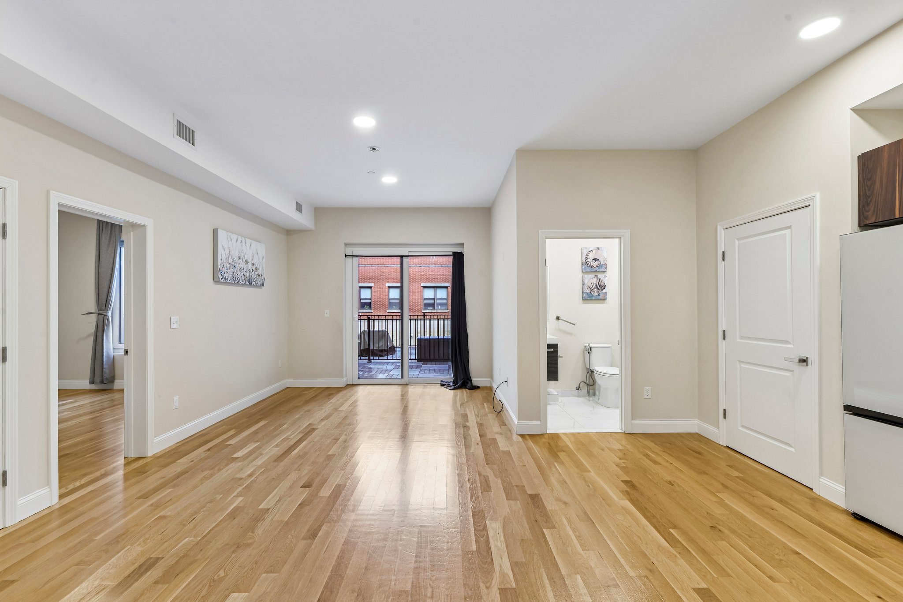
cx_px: 452
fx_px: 401
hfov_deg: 96.7
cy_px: 301
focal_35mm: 16
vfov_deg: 73.7
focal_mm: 16
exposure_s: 1/10
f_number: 9
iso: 250
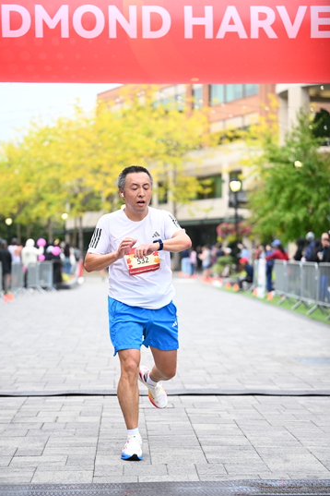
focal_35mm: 84
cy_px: 253
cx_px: 162
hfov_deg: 16.3
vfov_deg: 24.2
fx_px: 1155
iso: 1250
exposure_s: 1/1600
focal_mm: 82
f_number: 2.8
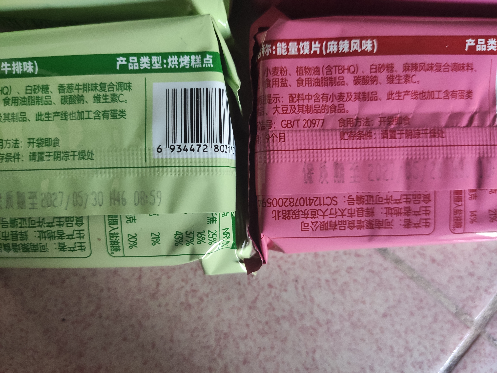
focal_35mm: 26
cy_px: 186
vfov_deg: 53.1
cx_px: 248
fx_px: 373
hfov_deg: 67.3
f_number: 1.75
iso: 1753
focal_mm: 4.77
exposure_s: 1/25
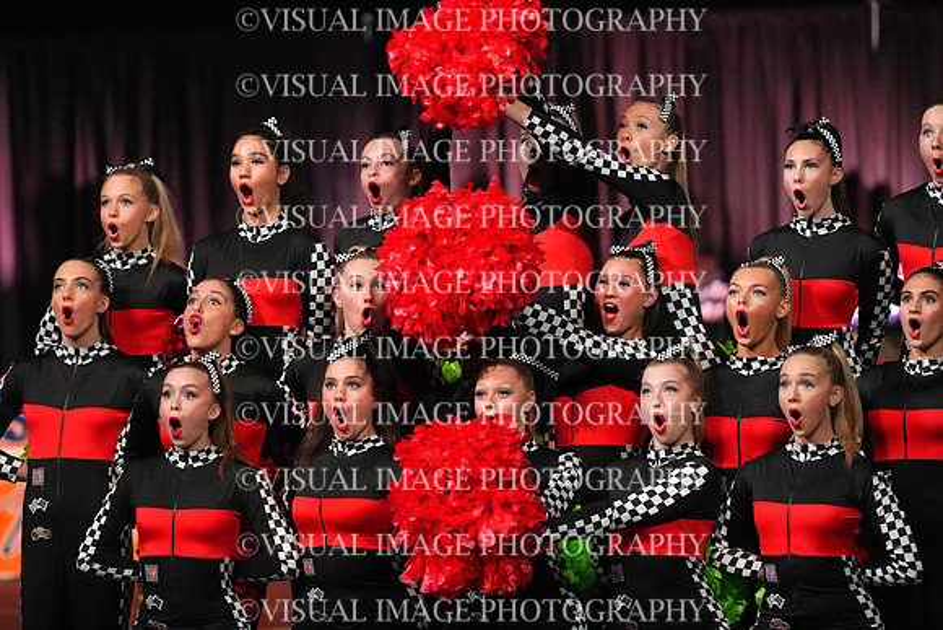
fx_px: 7860
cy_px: 315
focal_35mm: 300
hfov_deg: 6.9
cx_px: 472
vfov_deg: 4.6
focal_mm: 300
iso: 16000
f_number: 3.5
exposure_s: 1/1250
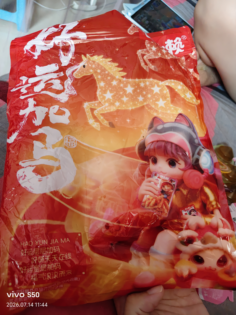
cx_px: 118
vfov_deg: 73.9
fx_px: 209
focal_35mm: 23
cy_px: 158
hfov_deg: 58.9
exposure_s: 1/500
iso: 2838
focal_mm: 5.56
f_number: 1.88
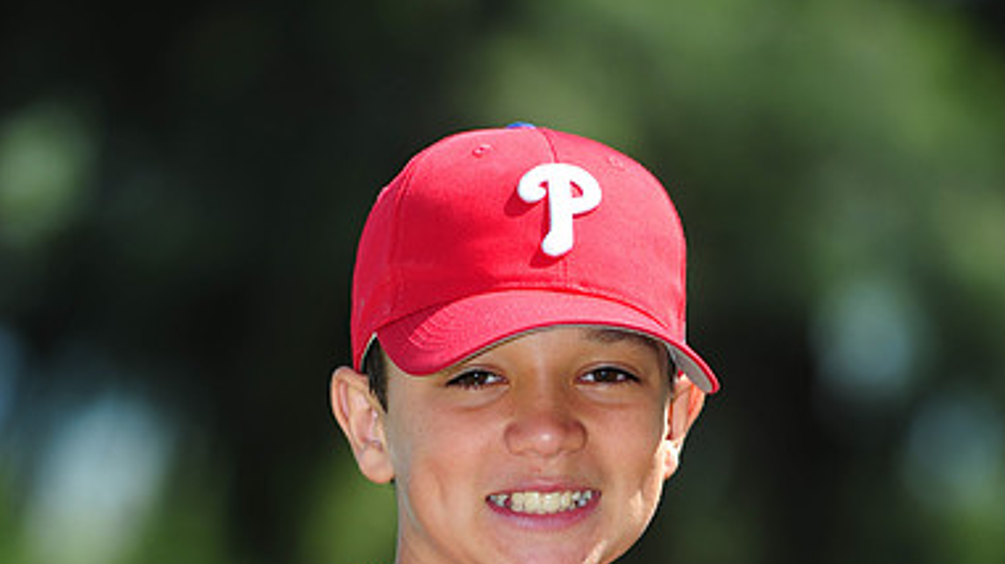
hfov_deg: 6.8
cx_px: 499
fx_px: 8498
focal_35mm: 319
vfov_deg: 3.8
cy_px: 691
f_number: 4.5
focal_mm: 200
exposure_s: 1/800
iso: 200
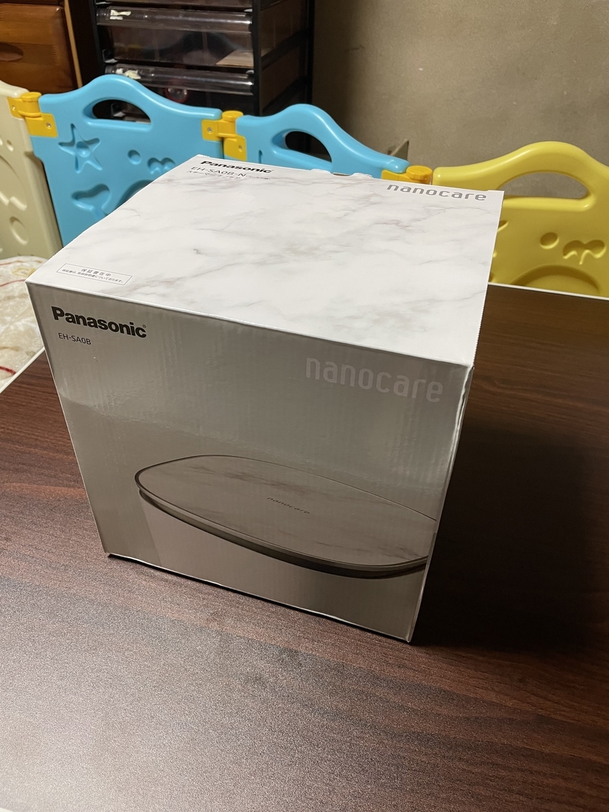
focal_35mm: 26
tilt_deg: -39.0
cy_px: 406
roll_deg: -2.1
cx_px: 304
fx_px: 610
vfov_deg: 67.3
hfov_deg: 53.1
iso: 160
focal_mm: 4.2
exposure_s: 1/60
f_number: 1.6
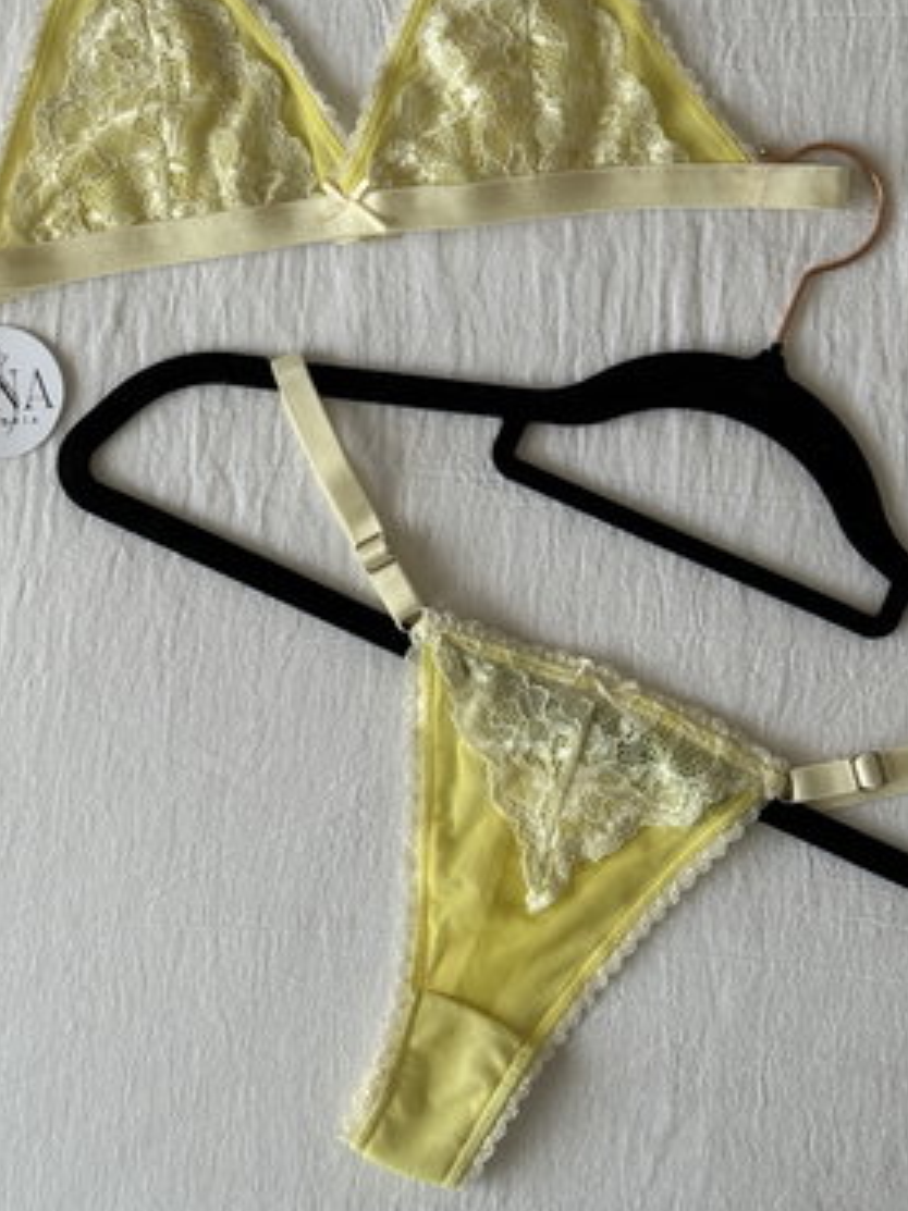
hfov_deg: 21.3
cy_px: 390
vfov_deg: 28.0
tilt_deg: -87.5
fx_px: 2415
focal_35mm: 69
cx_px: 532
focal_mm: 6.76
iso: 100
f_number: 1.78
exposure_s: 1/60
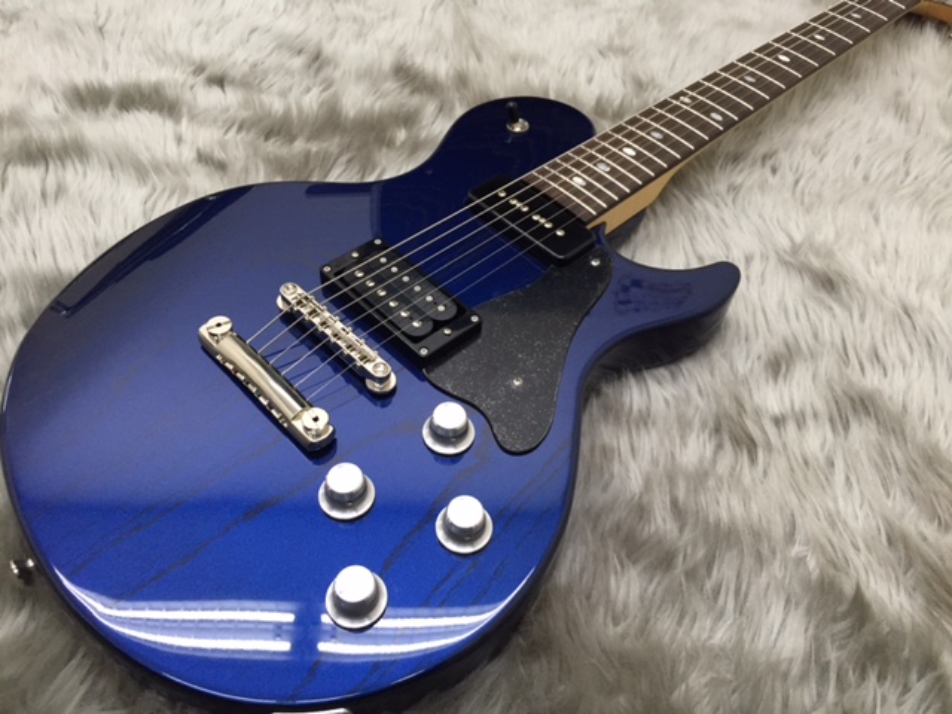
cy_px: 357
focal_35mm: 29
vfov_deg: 48.2
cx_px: 476
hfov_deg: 61.7
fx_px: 798
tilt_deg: -49.4
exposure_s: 1/30
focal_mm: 4.15
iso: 50
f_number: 2.2
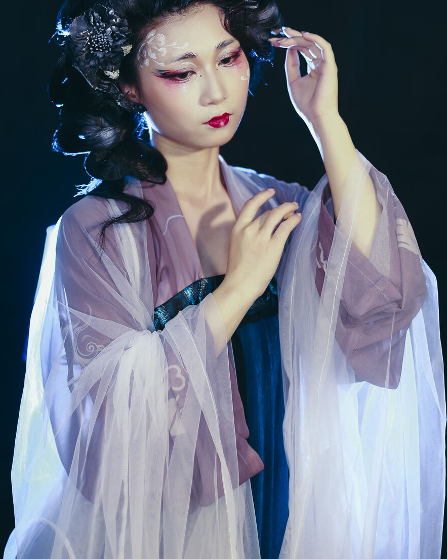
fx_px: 1240
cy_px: 149
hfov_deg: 20.4
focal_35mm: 75
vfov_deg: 25.1
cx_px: 208
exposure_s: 1/100
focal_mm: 50
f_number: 2
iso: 320
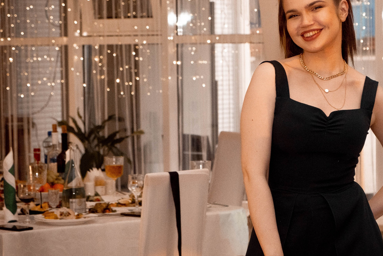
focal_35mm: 138
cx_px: 313
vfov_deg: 9.9
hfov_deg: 14.8
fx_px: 1468
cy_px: 120
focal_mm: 50.5
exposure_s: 1/200
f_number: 4
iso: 1000
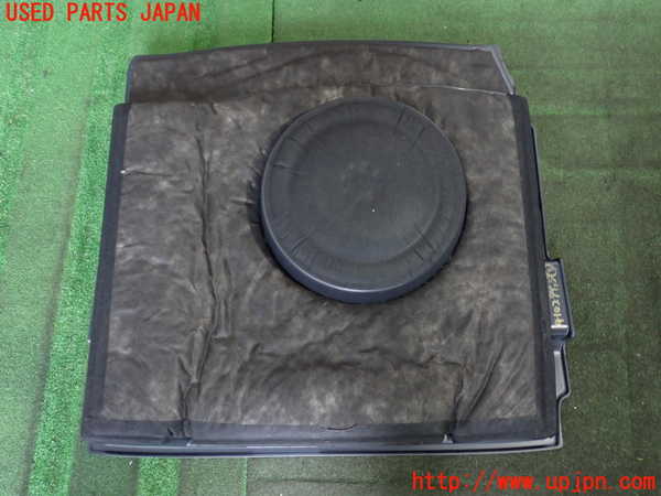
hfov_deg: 60.0
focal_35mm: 30
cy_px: 248
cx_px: 330
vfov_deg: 46.8
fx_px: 573
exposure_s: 1/30
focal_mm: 5.4
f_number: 2.3
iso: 500
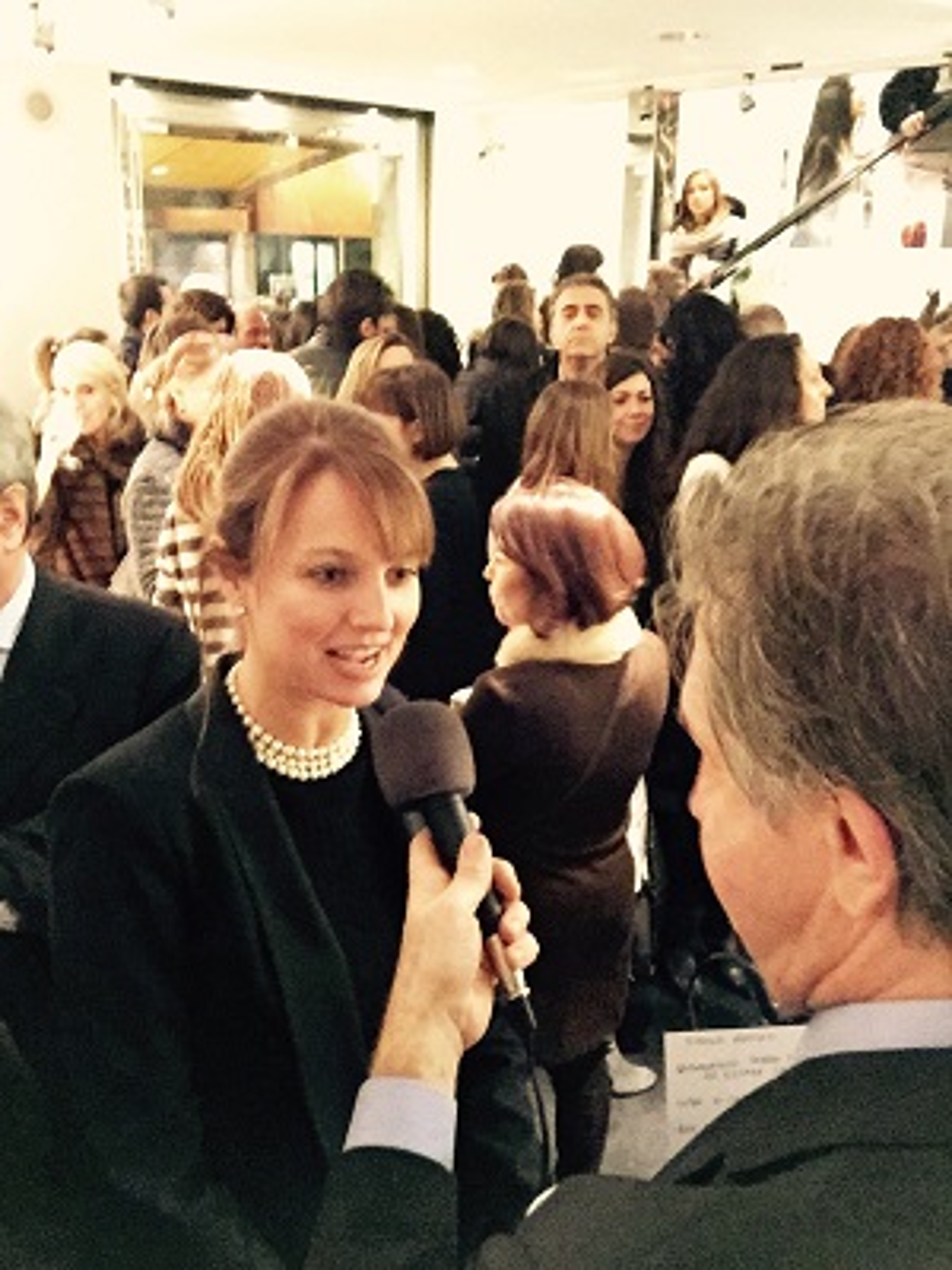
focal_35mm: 31
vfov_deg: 58.4
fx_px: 1137
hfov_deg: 45.4
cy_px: 635
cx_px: 476
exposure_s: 1/15
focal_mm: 2.65
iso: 800
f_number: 2.2
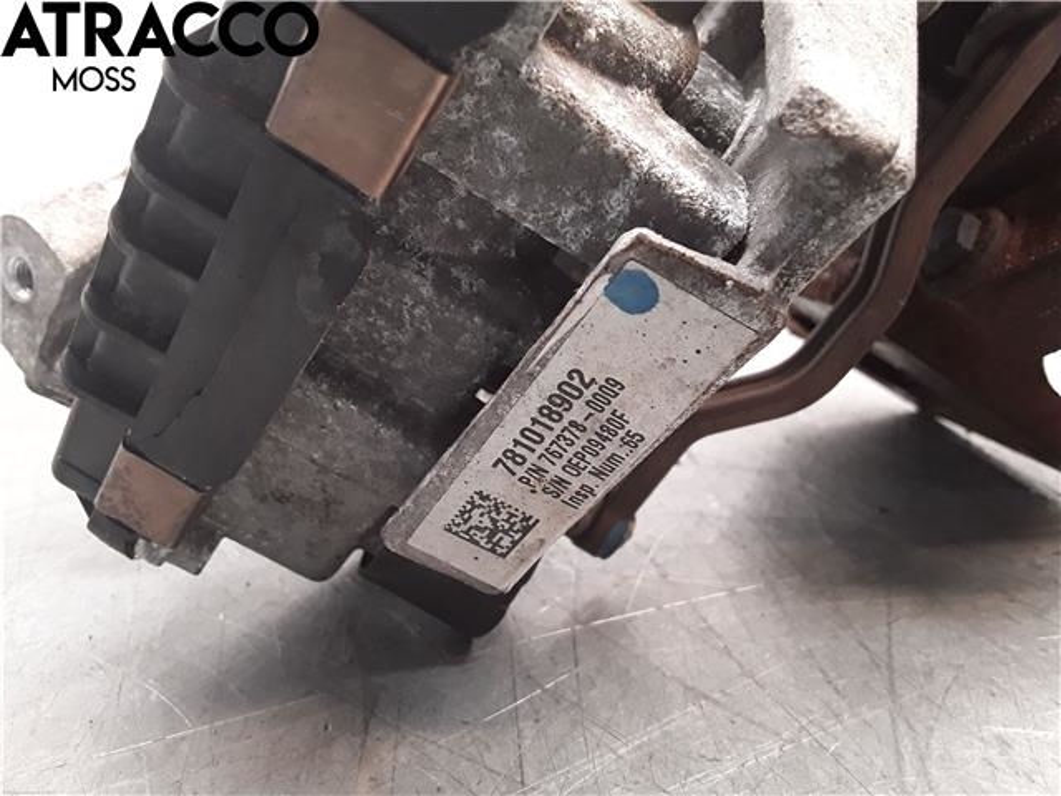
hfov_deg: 63.4
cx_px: 530
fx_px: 858
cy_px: 398
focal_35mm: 28
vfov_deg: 49.7
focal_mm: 2.91
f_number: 1.9
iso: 100
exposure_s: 1/25
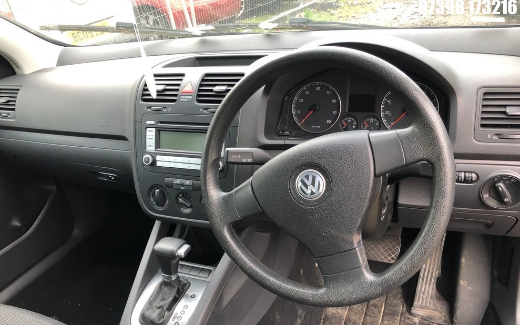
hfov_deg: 62.9
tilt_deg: -26.6
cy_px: 176
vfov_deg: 41.8
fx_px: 425
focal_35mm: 30
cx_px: 262
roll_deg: +10.7
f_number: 1.8
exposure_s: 1/24
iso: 40
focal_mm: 4
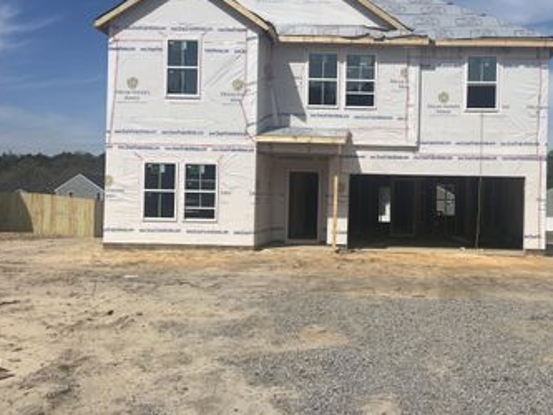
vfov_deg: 36.8
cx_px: 380
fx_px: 623
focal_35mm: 39
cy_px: 187
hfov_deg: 46.9
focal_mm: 5.7
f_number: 1.5
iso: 50
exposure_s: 1/10309
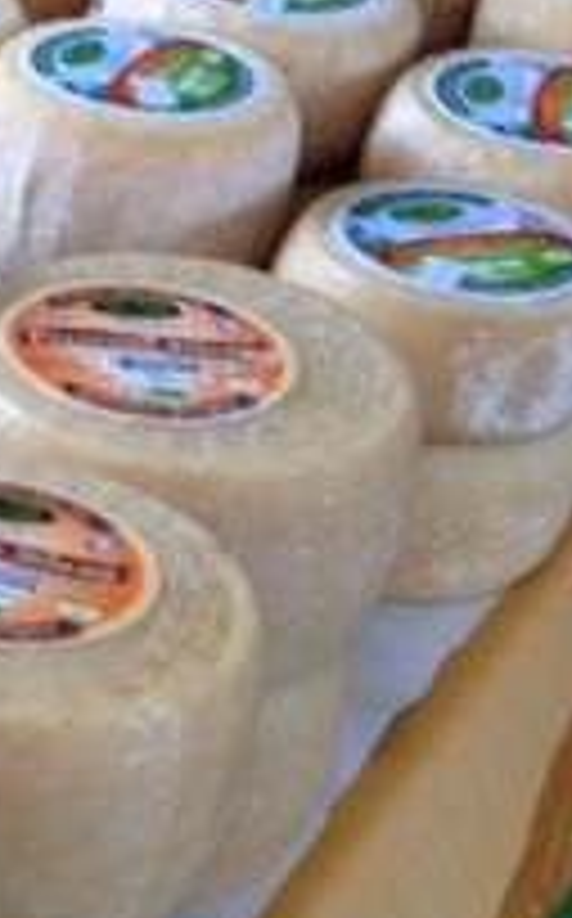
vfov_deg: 18.8
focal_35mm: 110
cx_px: -577
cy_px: 698
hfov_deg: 10.8
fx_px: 2751
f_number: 2.4
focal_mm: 4.12
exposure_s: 1/20
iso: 50
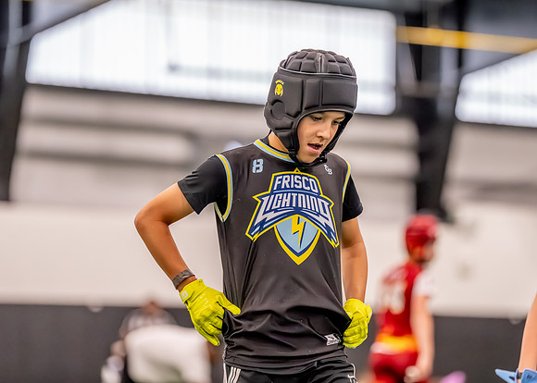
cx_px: 269
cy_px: 158
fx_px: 2694
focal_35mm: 177
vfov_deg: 8.1
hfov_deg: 11.4
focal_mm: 141
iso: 6400
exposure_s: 1/1000
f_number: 2.8
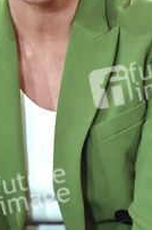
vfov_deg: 18.5
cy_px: 25
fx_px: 693
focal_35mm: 109
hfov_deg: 12.5
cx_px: 44
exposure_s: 1/400
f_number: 2.5
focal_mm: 55
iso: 1250
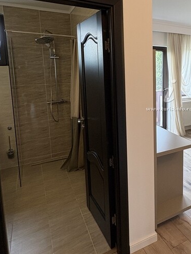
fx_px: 213
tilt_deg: -7.2
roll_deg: -0.5
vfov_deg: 60.8
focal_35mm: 29
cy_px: 96
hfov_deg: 44.2
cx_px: 170
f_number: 2.2
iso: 125
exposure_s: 1/100
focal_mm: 2.22
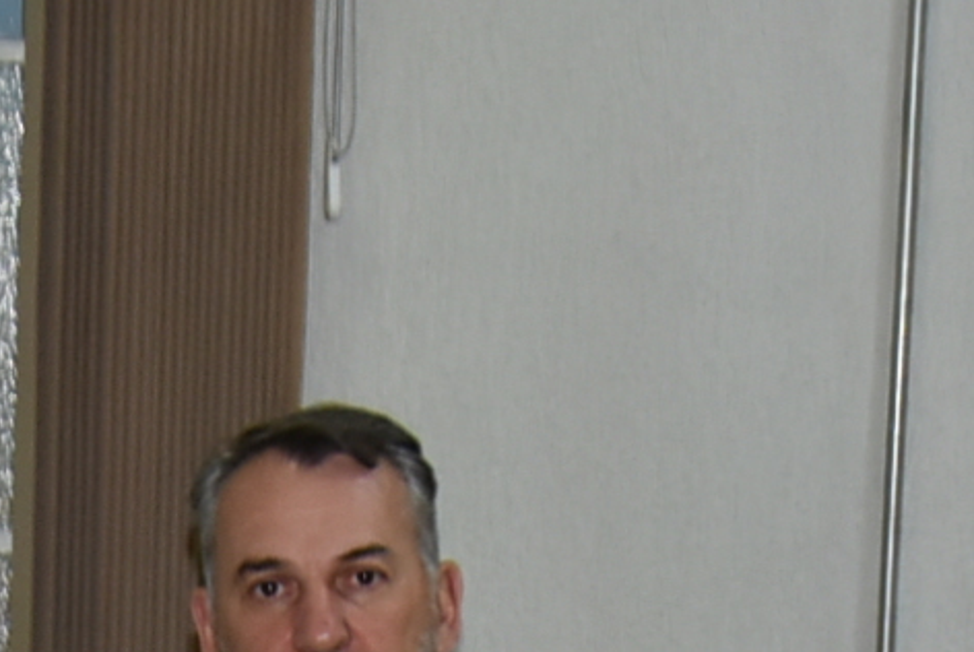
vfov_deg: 7.9
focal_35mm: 171
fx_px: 4632
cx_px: 37
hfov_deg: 11.9
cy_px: 1071
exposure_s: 1/60
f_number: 3.5
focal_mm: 18
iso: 500
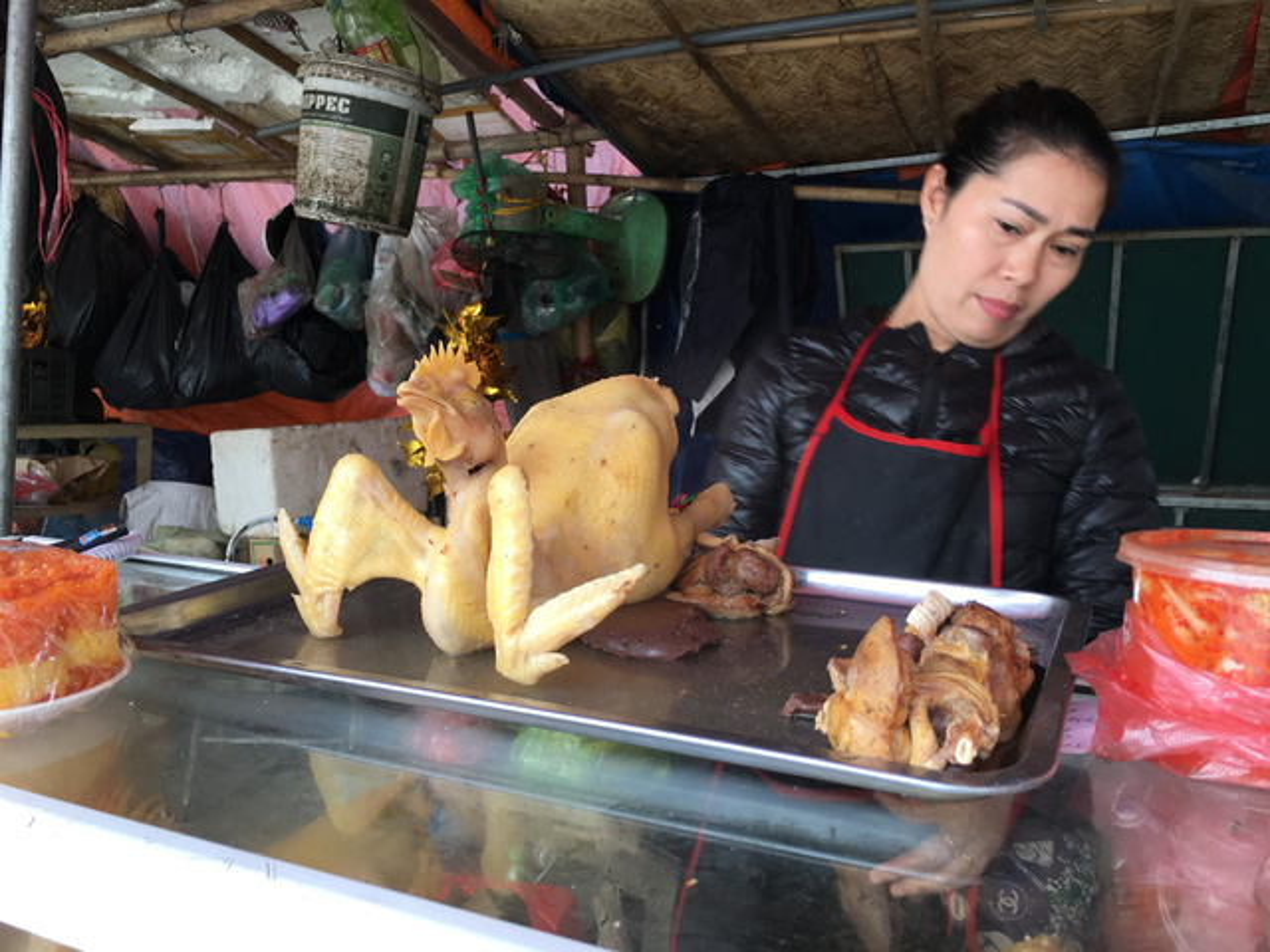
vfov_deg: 48.2
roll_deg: -0.4
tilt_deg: -4.6
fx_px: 1064
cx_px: 635
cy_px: 476
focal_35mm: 29
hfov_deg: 61.7
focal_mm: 4.15
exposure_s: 1/50
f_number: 2.2
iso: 32
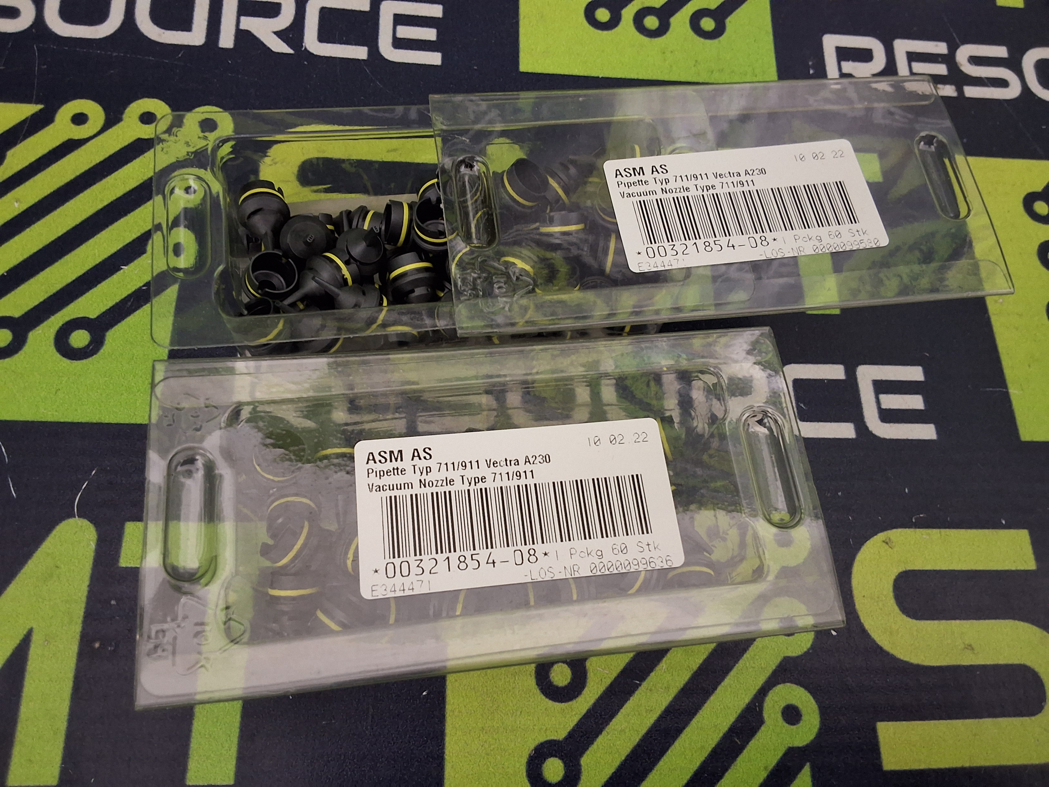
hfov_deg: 63.4
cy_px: 394
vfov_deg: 49.7
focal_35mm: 28
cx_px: 524
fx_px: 849
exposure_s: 1/24
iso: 250
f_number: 1.9
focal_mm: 2.91
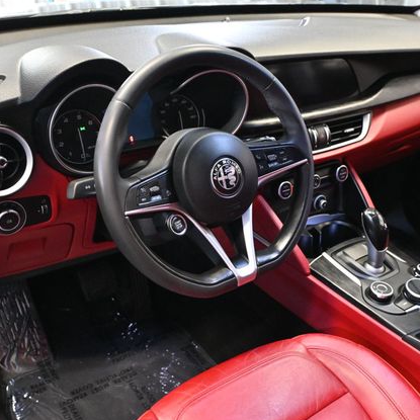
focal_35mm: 38
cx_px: 242
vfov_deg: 43.5
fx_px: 526
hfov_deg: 43.4
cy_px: 211
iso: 5000
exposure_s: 1/60
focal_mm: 19.5
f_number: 3.8
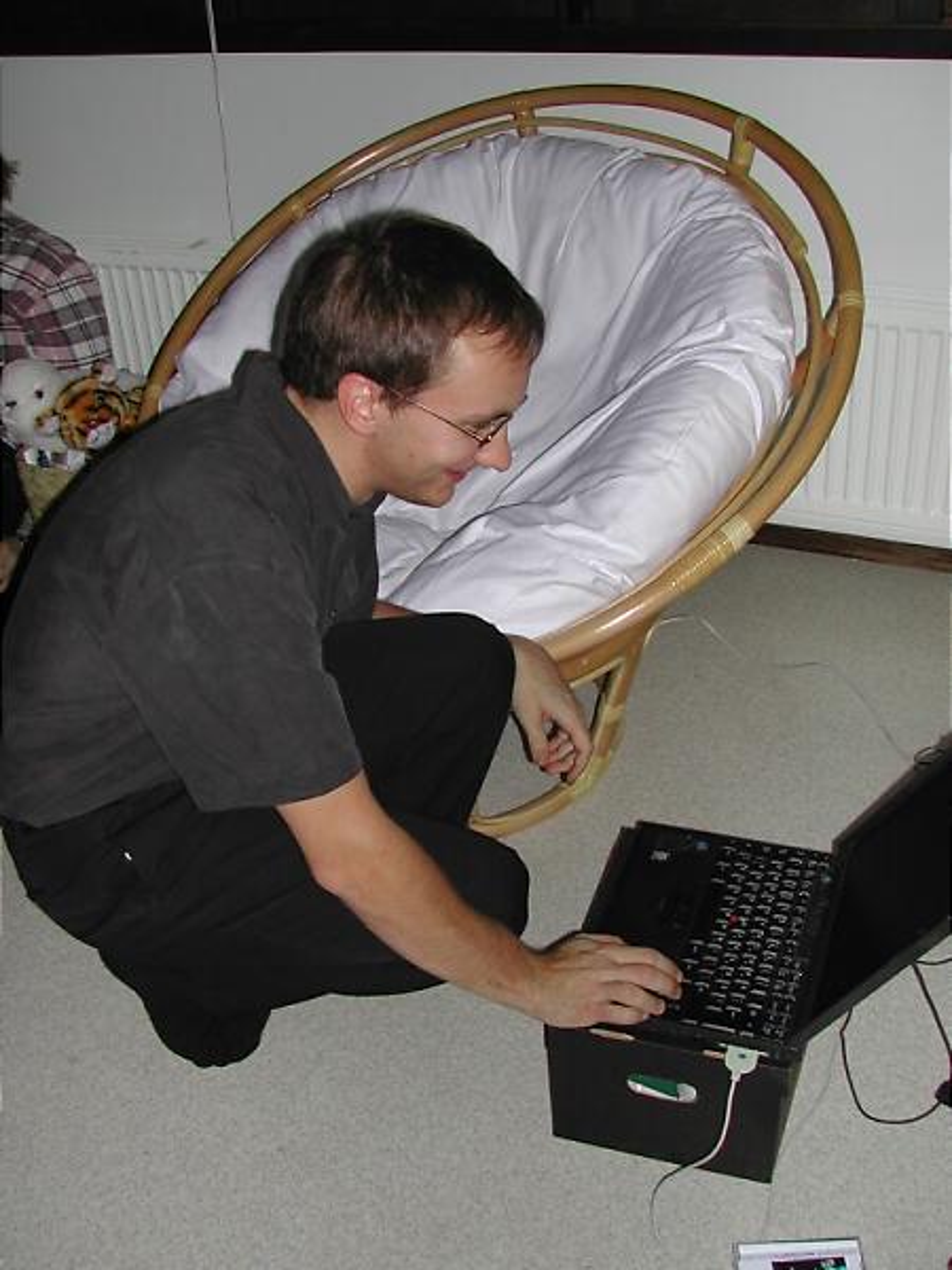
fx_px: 1393
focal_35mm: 38
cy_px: 635
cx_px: 476
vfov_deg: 49.0
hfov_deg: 37.7
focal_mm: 8
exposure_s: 1/60
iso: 100
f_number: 2.8
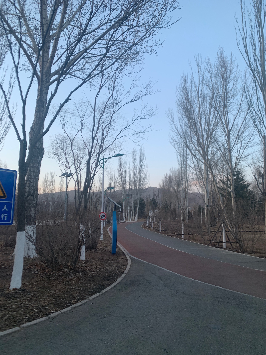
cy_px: 178
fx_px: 266
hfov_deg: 53.1
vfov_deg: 67.3
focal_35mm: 26
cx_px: 133
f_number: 1.8
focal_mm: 4.25
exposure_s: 1/121
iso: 50
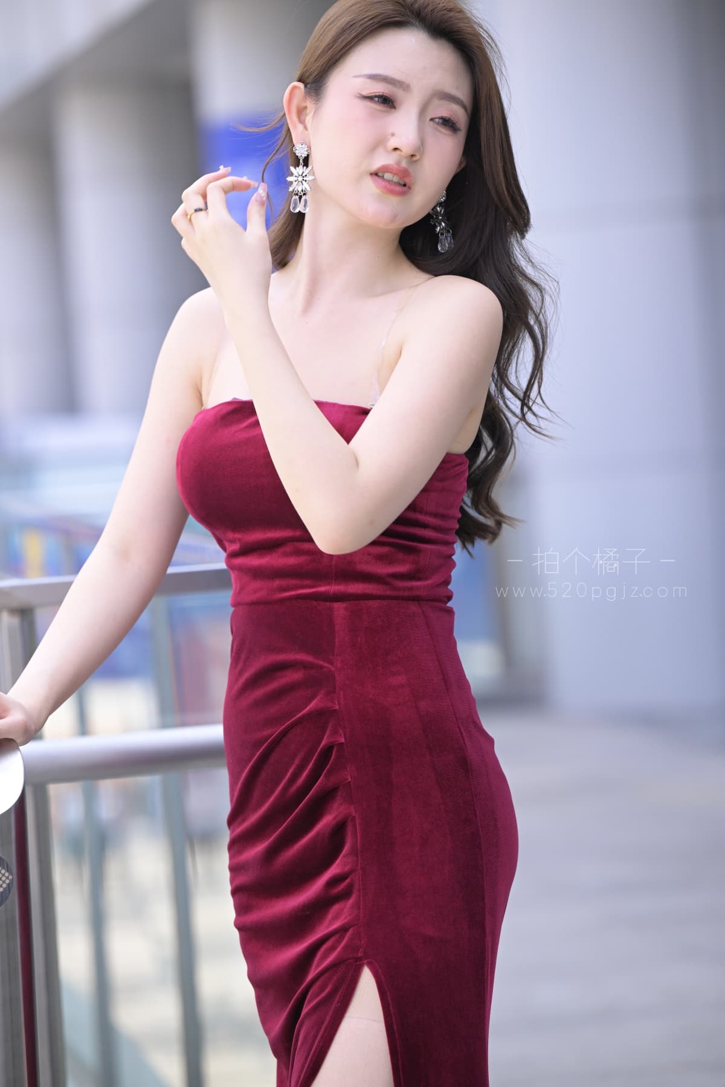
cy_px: 544
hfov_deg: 8.6
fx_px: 4833
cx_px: 362
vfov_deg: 12.8
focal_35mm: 160
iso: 250
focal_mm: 160
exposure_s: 1/400
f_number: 4
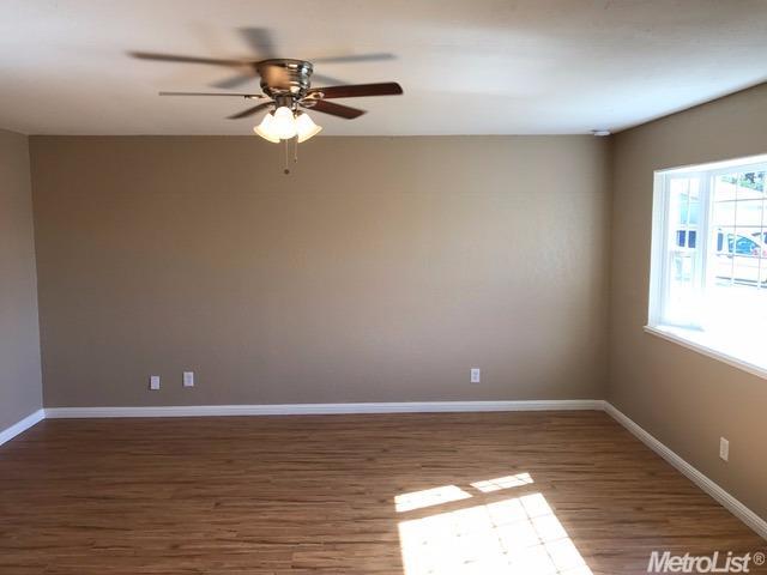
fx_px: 620
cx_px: 384
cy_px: 288
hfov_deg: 63.4
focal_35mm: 28
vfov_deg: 49.7
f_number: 1.8
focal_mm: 3.99
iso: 20
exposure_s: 1/123
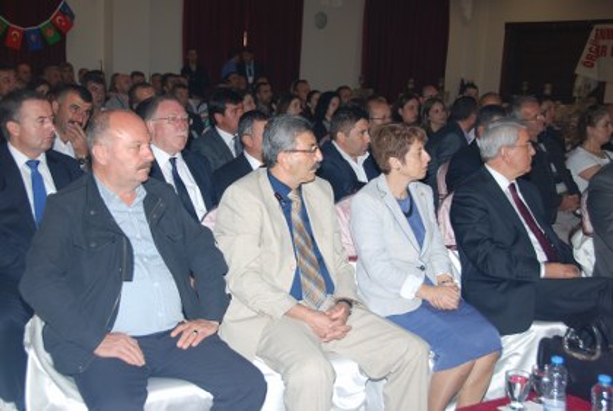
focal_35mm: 52
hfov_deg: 37.8
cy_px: 206
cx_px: 306
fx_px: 896
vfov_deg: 25.9
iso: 200
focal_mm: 35
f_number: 4.2
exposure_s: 1/60
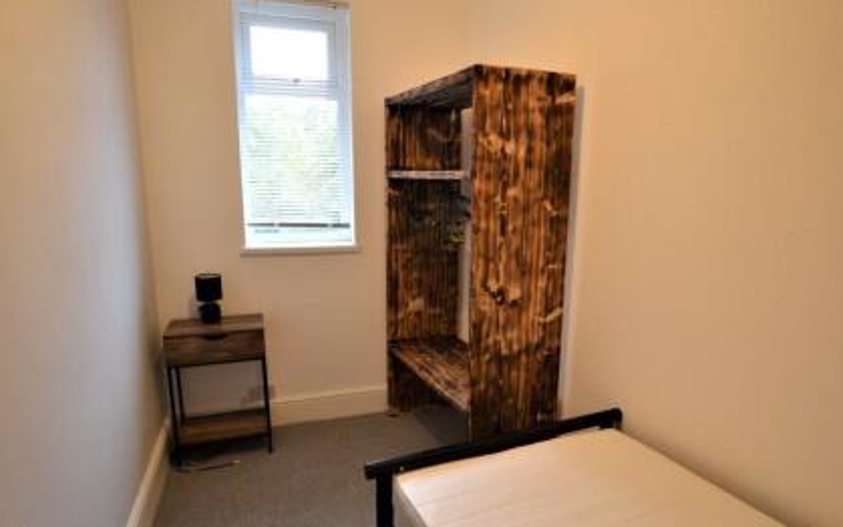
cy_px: 297
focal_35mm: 23
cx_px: 445
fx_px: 519
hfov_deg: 78.1
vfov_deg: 53.7
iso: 1100
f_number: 3.5
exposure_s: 1/60
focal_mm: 13
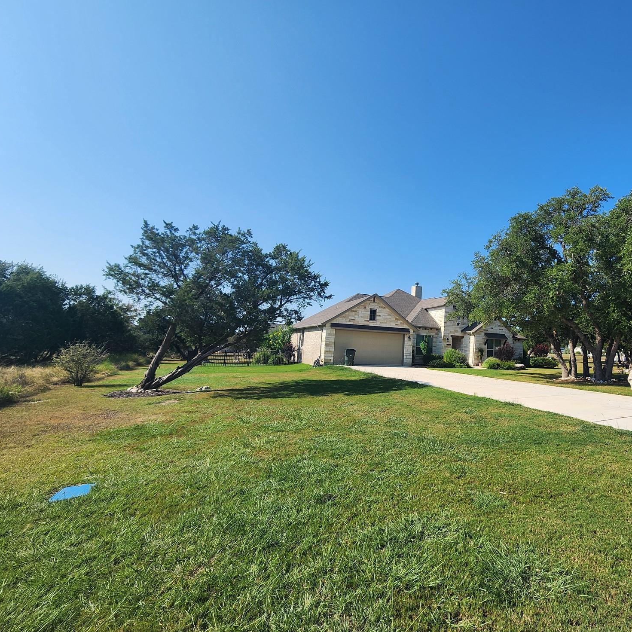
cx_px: 429
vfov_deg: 87.4
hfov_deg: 84.0
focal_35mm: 16
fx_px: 330
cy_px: 309
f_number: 2.2
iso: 50
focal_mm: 2.2
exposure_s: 1/2016
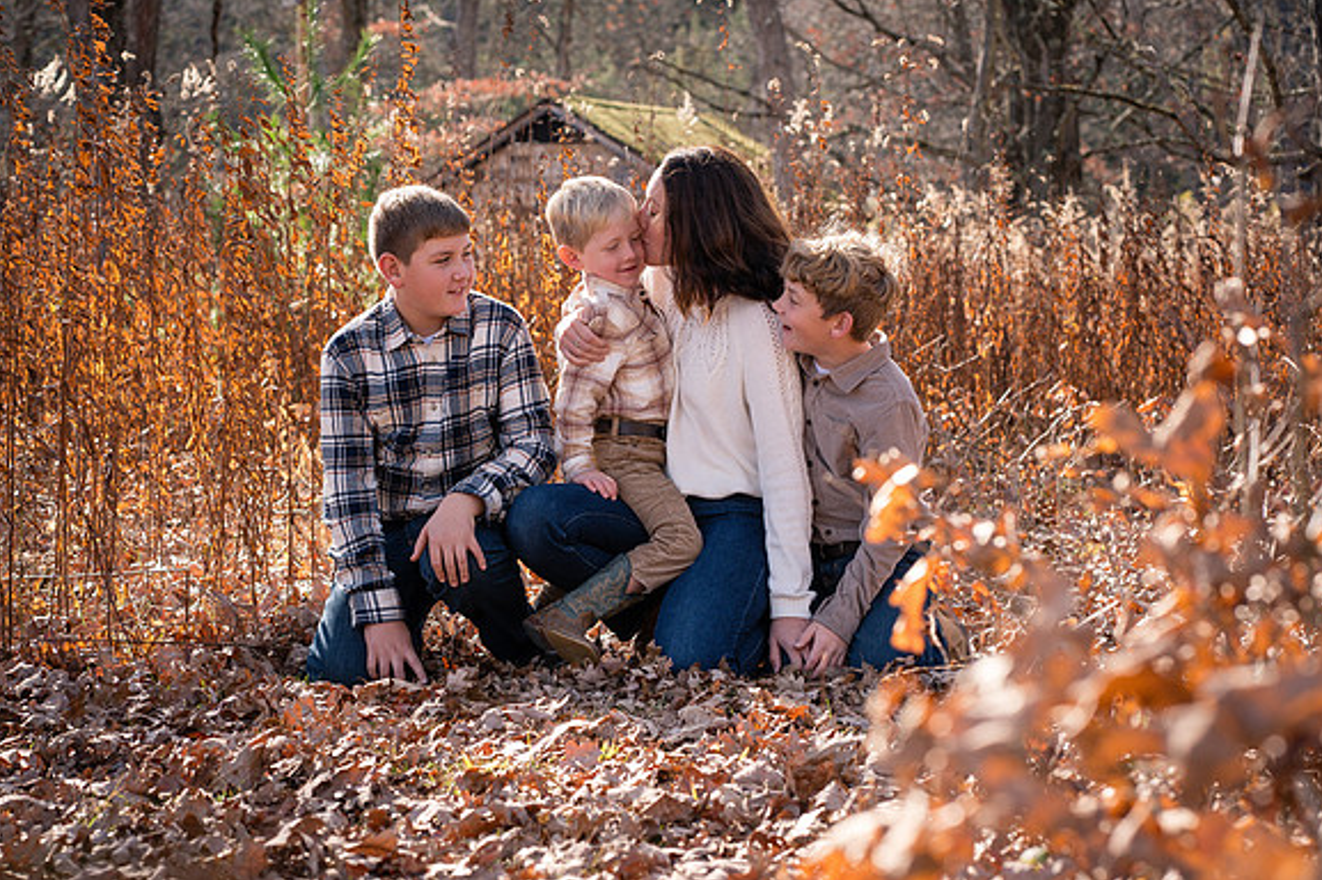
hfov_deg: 22.4
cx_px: 620
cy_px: 467
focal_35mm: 91
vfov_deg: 15.0
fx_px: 3340
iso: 250
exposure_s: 1/250
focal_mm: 85
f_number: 6.3
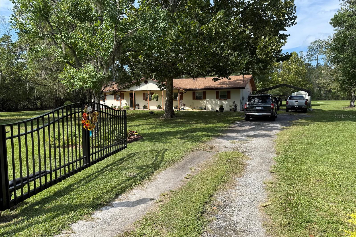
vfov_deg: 51.3
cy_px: 116
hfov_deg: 71.5
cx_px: 178
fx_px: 247
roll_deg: +0.5
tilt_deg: -5.2
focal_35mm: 25
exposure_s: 1/2370
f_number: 1.78
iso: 80
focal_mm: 6.76
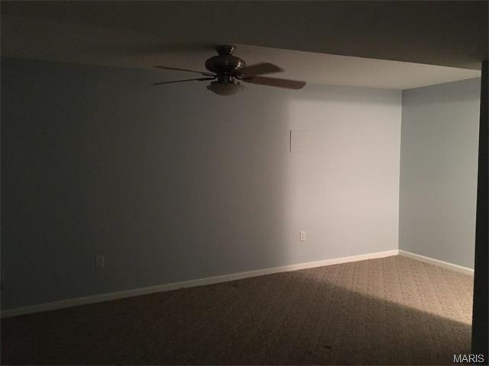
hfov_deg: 61.7
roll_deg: +0.2
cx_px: 244
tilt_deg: -4.1
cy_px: 183
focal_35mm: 29
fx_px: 410
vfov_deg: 48.2
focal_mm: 4.15
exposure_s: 1/15
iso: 400
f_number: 2.2
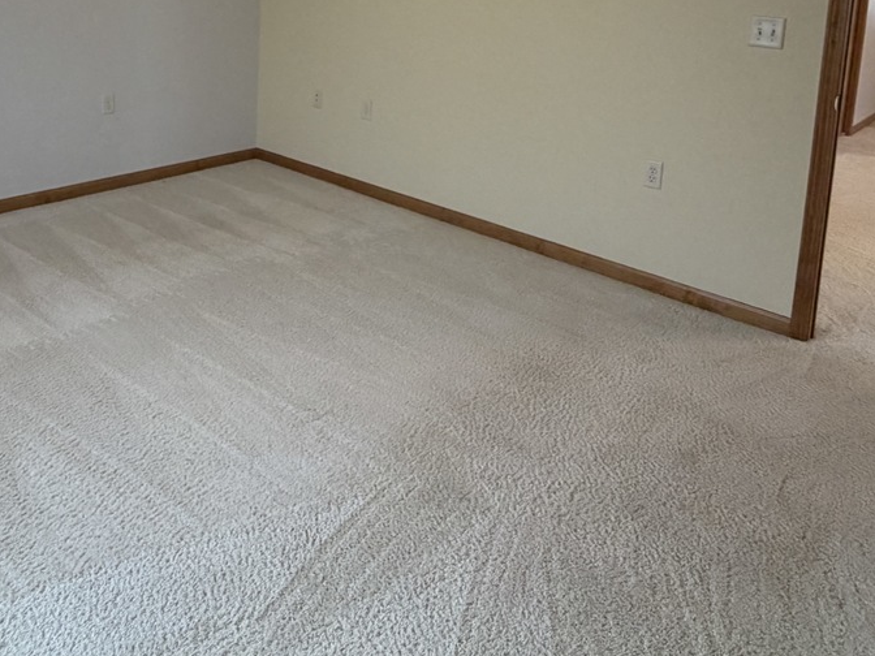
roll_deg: -2.8
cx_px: 328
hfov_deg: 59.2
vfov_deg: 42.2
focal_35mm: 30
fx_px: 758
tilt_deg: -7.3
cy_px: 42
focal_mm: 2.22
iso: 200
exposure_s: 1/60
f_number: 2.2
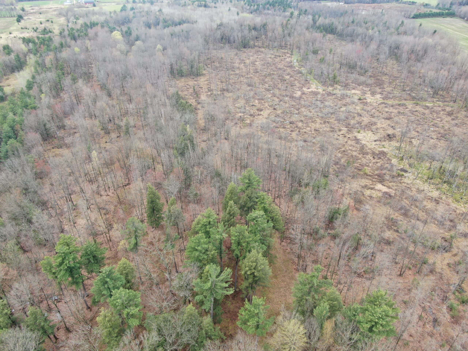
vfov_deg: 56.8
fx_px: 324
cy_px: 176
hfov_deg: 71.6
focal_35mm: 24
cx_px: 234
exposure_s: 1/120
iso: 100
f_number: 2.8
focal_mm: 4.39
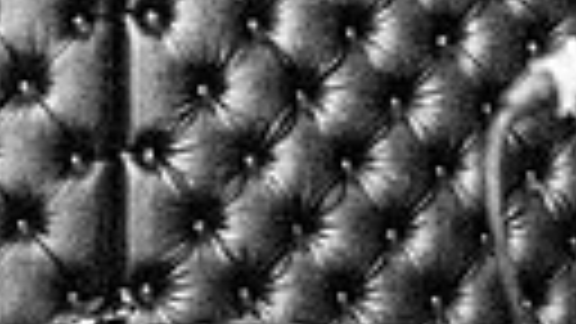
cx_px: 800
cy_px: 419
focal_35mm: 198
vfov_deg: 6.1
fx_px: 3024
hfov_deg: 10.6
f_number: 4
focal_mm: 38
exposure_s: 1/200
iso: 6400
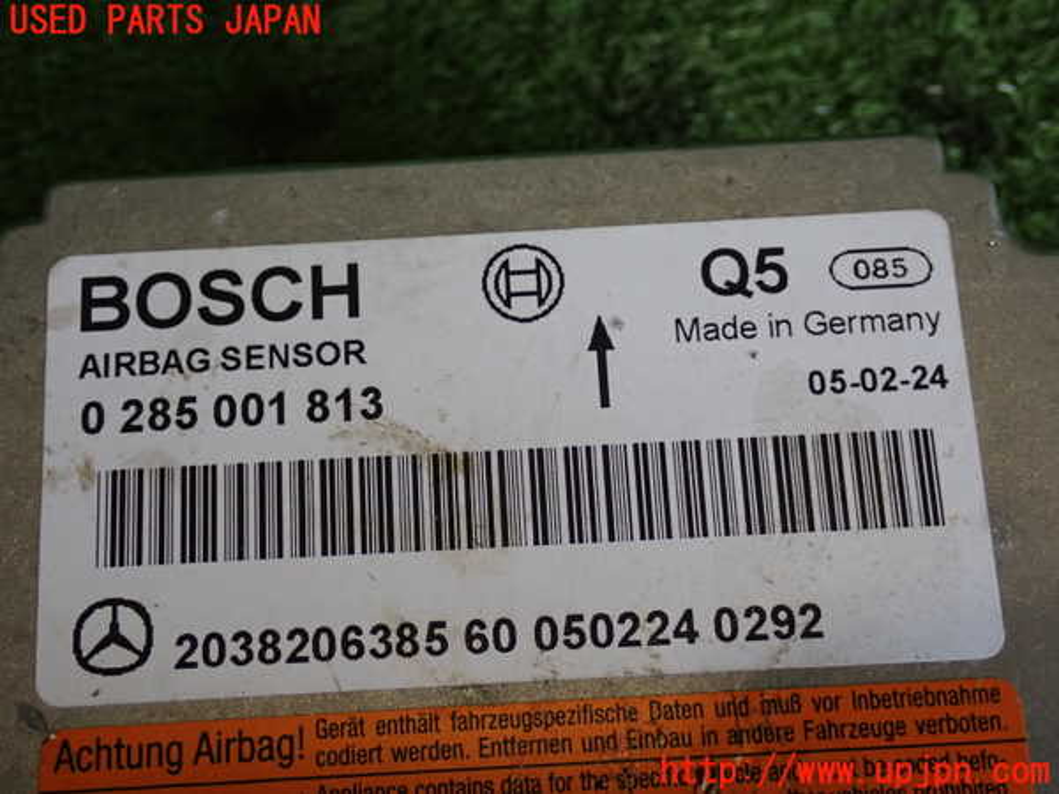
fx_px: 1897
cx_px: 530
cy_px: 397
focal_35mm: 62
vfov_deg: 23.7
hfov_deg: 31.2
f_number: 3.6
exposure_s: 1/60
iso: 250
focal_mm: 11.09
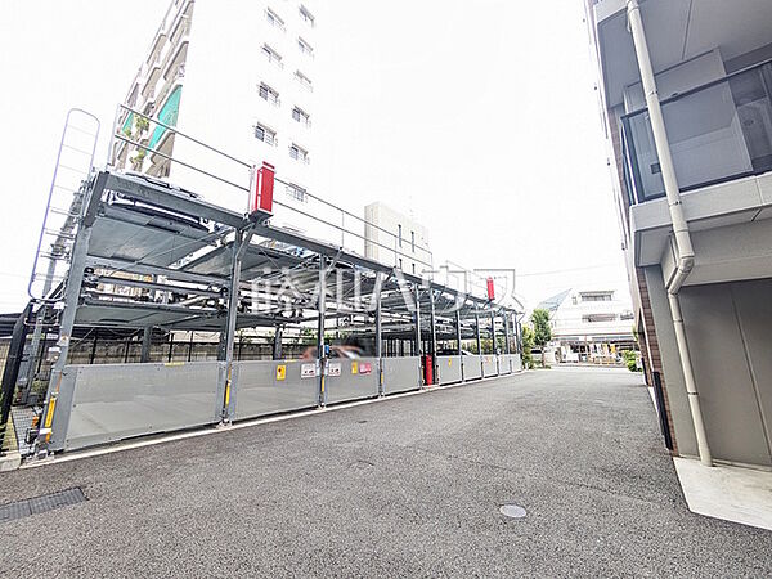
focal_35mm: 14
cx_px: 386
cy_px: 290
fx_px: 312
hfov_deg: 102.1
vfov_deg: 85.7
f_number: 2.2
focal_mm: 1.83
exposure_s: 1/273
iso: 53
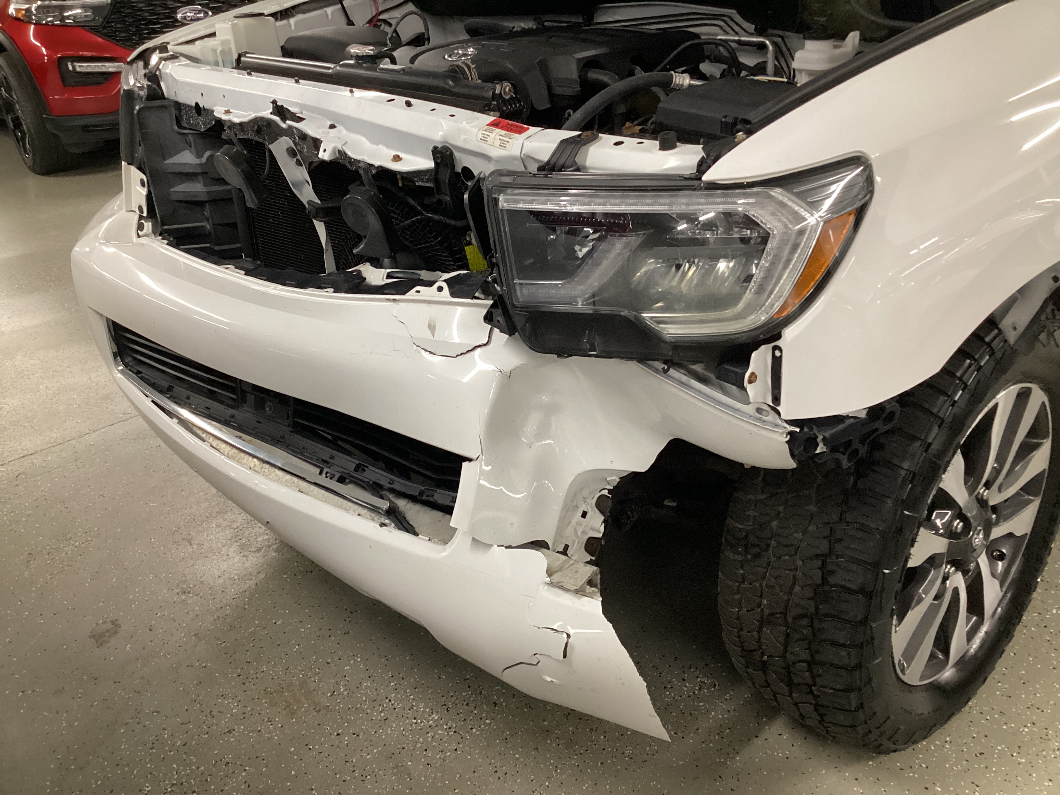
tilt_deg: -27.6
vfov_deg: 45.4
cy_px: 398
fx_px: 949
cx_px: 530
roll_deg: +3.6
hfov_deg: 58.4
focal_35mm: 31
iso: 250
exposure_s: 1/50
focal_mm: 3.3
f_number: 2.4
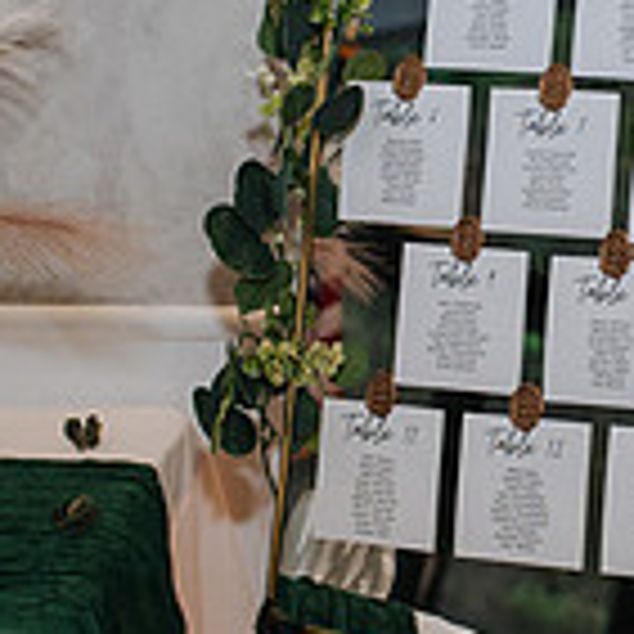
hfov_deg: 12.5
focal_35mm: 138
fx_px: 2860
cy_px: 247
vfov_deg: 12.6
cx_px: 610
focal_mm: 35
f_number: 3.2
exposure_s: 1/200
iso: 800
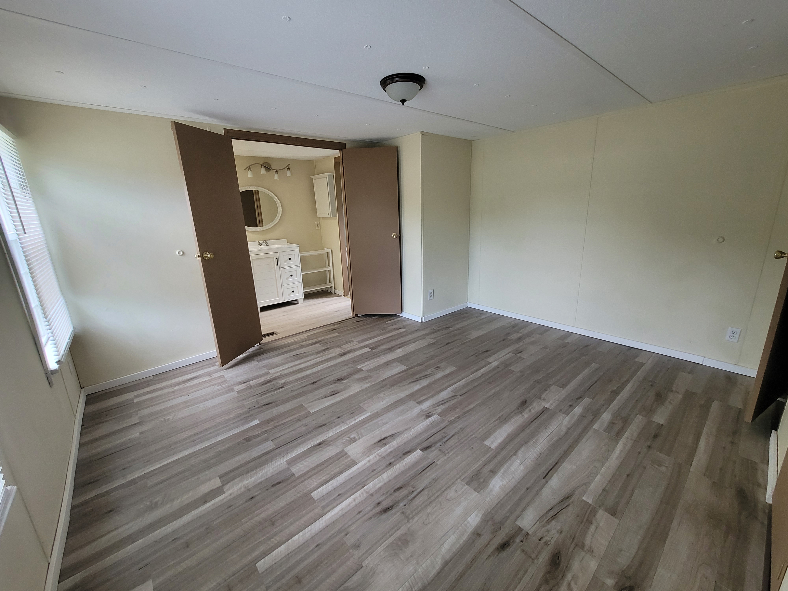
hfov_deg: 106.2
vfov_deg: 89.9
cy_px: 296
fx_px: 296
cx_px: 394
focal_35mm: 13
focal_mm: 2.2
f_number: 2.2
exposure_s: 1/60
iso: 160
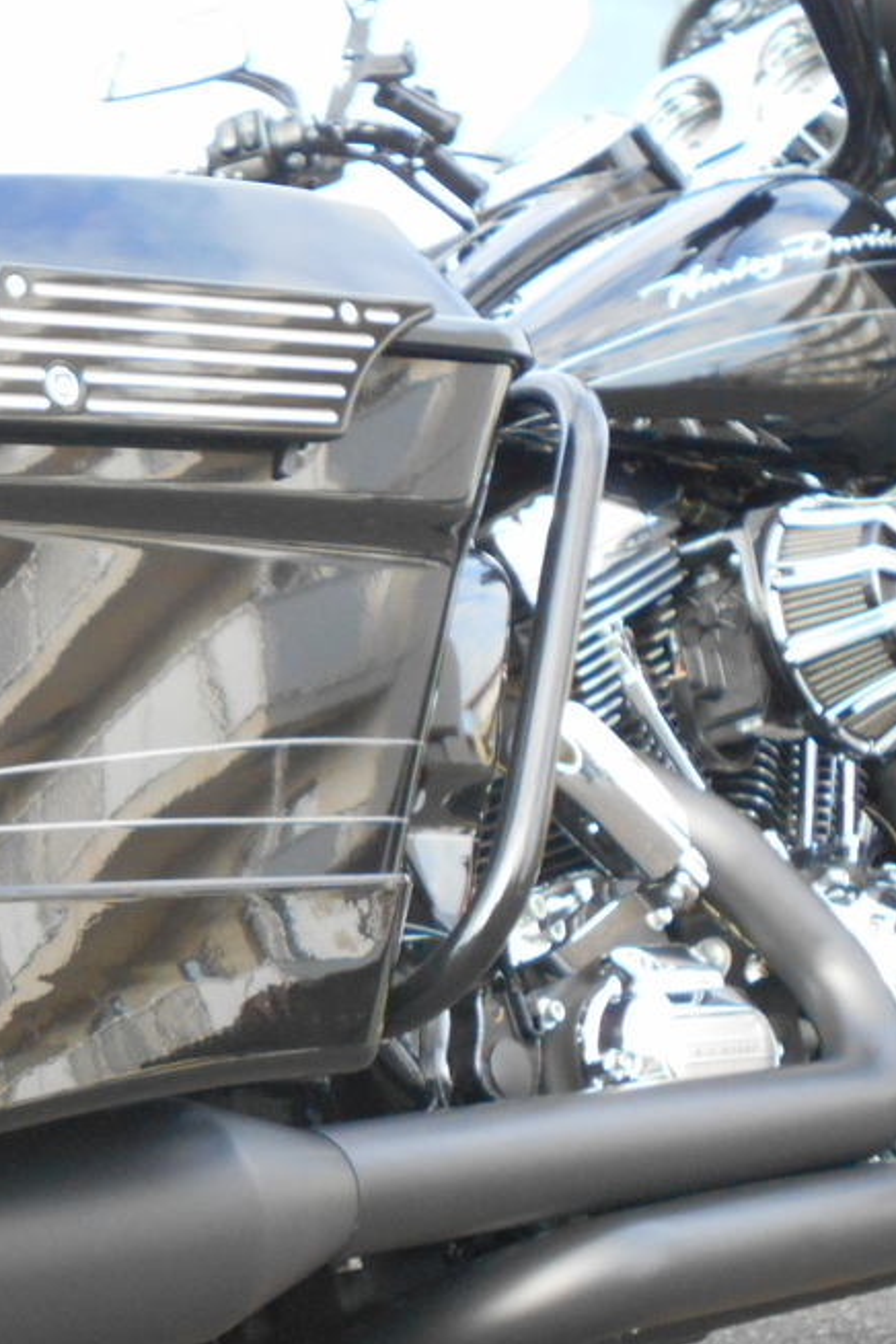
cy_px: 888
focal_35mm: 84
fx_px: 3136
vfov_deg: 24.1
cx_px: -37
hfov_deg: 15.9
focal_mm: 7.7
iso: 320
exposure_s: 1/250
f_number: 4.2
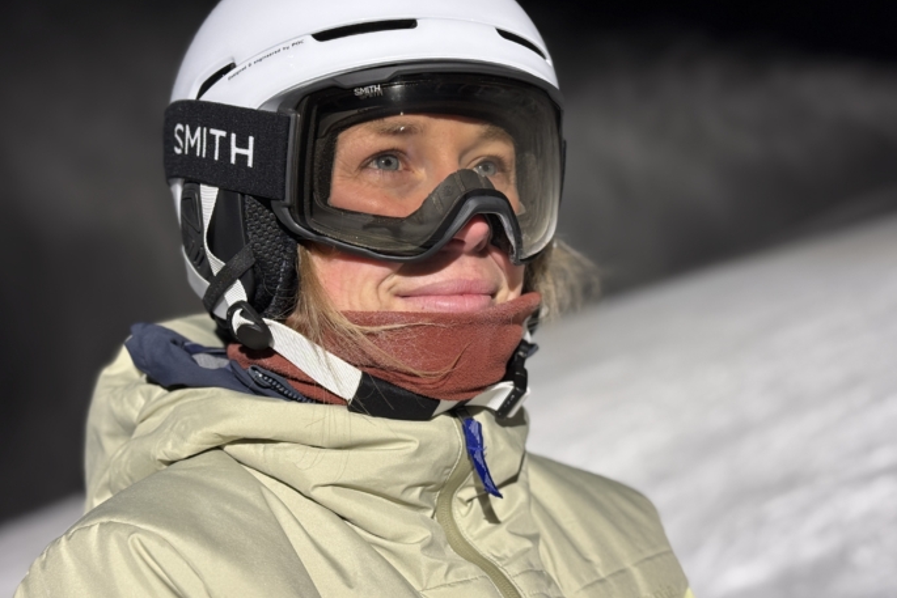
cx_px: 453
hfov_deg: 38.9
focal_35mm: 51
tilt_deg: +5.9
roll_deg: -0.5
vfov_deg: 26.5
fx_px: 1271
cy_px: 272
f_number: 1.78
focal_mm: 6.76
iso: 125
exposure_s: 1/60
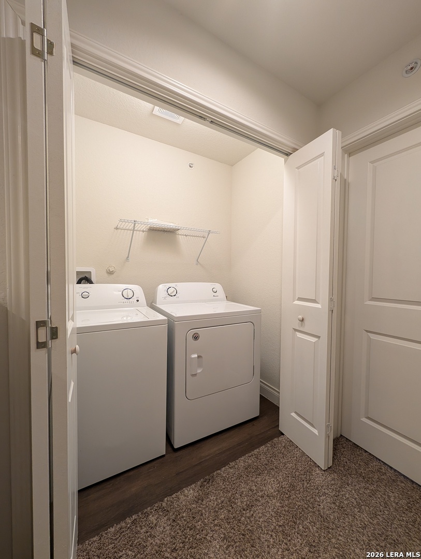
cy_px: 280
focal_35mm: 12
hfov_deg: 94.6
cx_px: 210
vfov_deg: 110.5
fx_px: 194
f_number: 1.7
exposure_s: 1/60
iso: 158
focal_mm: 2.02
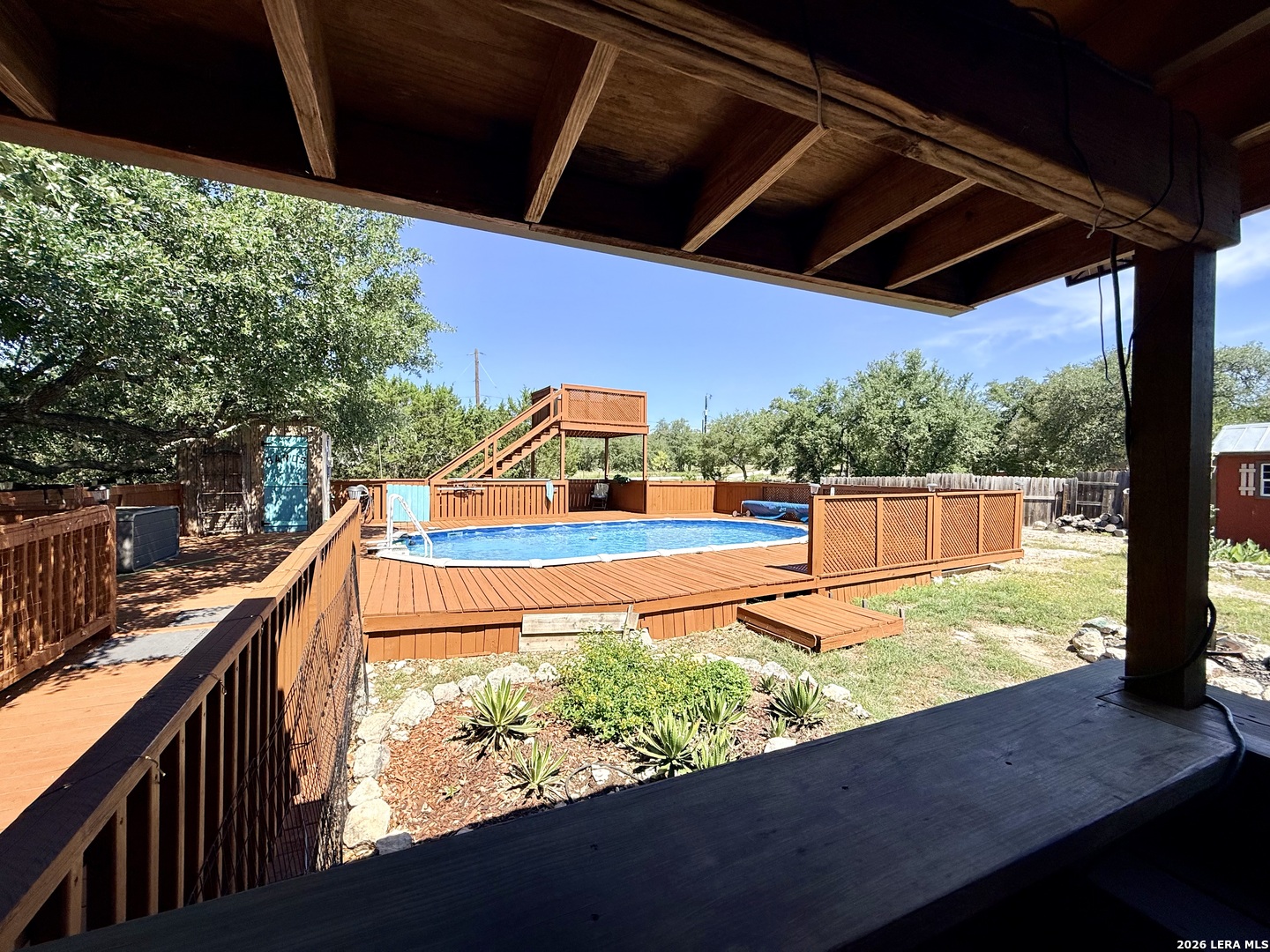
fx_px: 514
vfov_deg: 85.7
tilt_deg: -0.4
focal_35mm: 14
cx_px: 635
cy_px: 476
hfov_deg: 102.1
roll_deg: -0.5
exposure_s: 1/1745
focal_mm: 2.22
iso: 50
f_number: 2.2
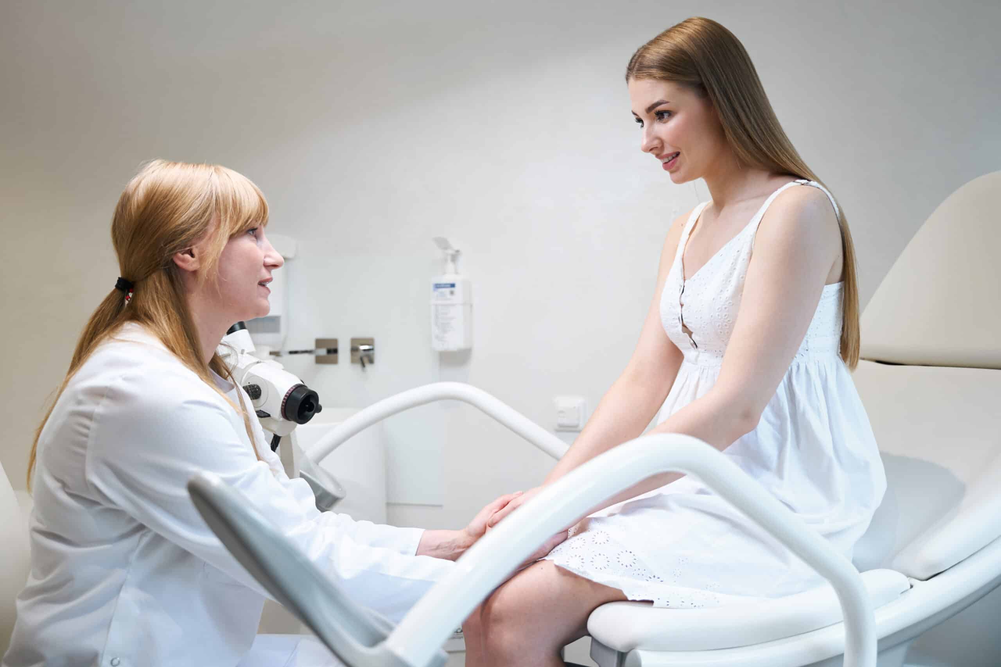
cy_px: 334
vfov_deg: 37.9
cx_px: 500
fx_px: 973
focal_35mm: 35
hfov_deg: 54.4
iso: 640
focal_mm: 35
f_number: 2.8
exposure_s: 1/250
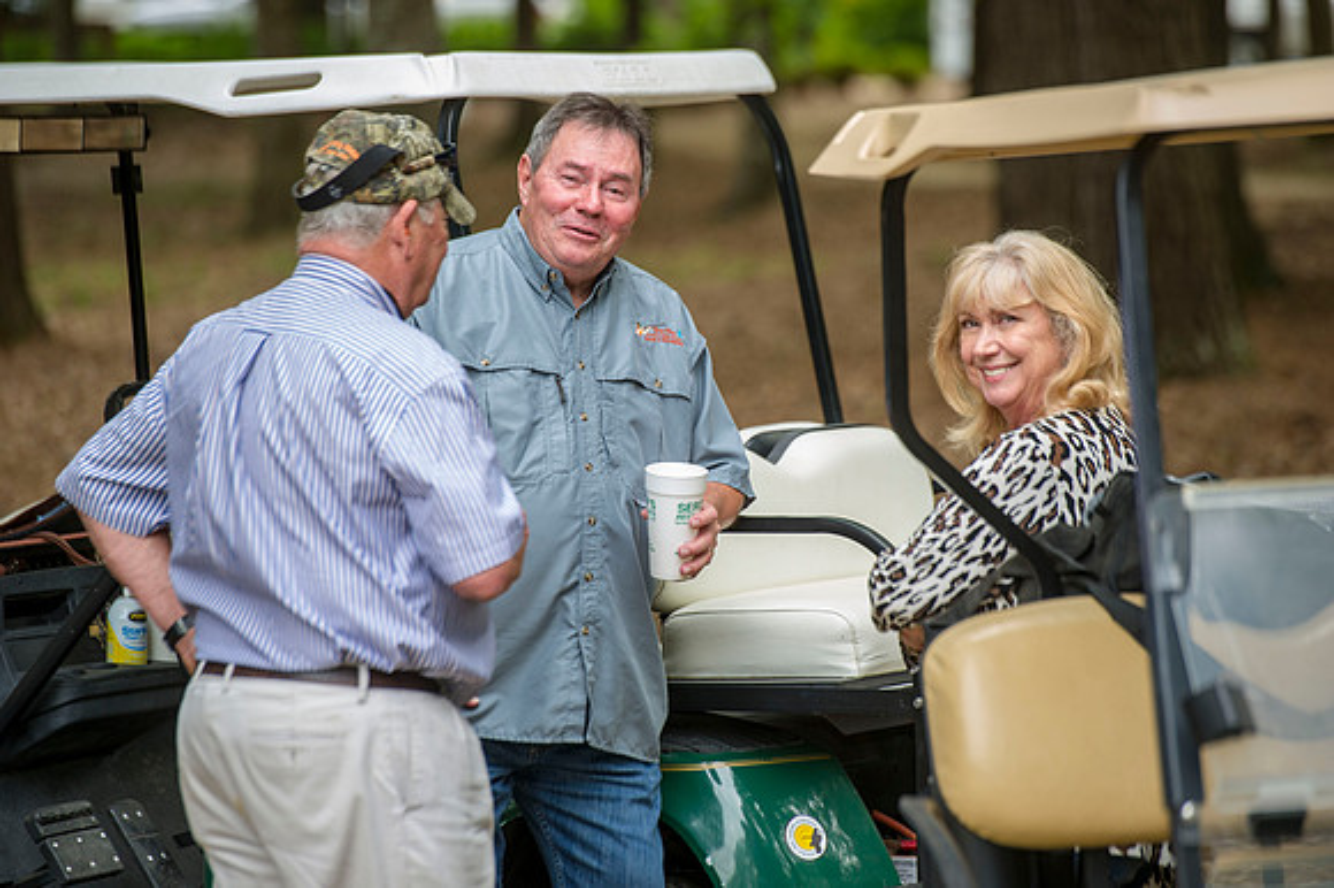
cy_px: 444
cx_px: 667
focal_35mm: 200
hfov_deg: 10.3
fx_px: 7407
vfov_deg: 6.9
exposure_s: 1/80
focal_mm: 200
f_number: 3.5
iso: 200
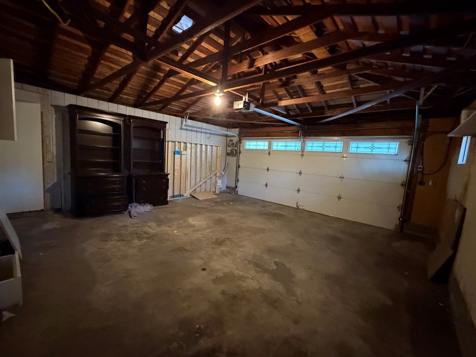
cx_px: 236
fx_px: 206
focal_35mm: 15
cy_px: 179
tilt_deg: -6.0
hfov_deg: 98.2
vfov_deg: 81.7
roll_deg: -4.4
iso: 1600
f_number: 2.2
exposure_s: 1/30
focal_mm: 2.22
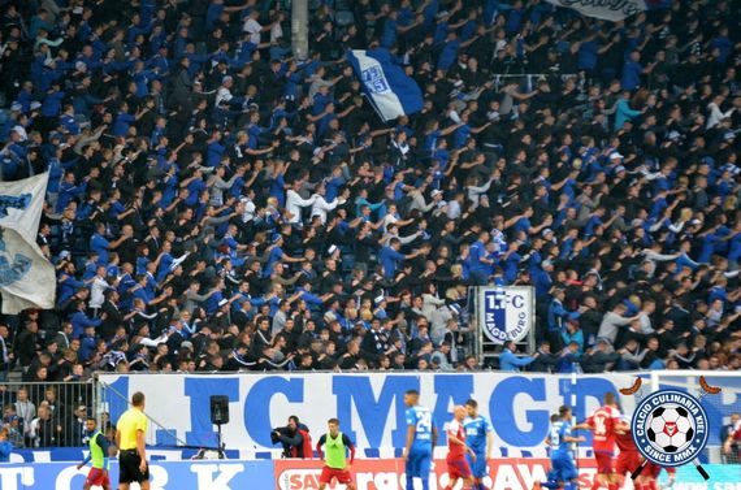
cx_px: 370
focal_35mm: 300
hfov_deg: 6.9
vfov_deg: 4.6
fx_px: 6160
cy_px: 245
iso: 2000
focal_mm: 200
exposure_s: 1/800
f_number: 2.8
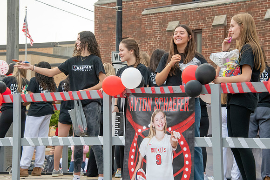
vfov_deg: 12.2
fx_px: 840
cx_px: 135
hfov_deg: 18.3
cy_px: 90
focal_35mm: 112
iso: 3200
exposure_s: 1/250
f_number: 11
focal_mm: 112
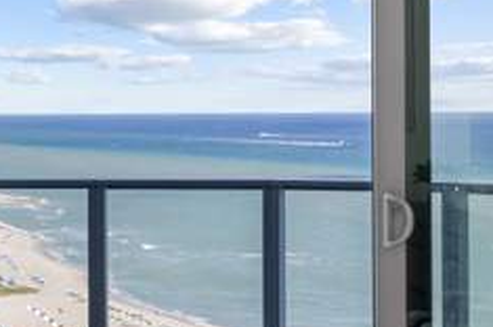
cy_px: 123
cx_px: 78
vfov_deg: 13.4
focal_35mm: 102
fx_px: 1395
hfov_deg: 19.8
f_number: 8
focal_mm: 50
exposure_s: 1/20
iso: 125
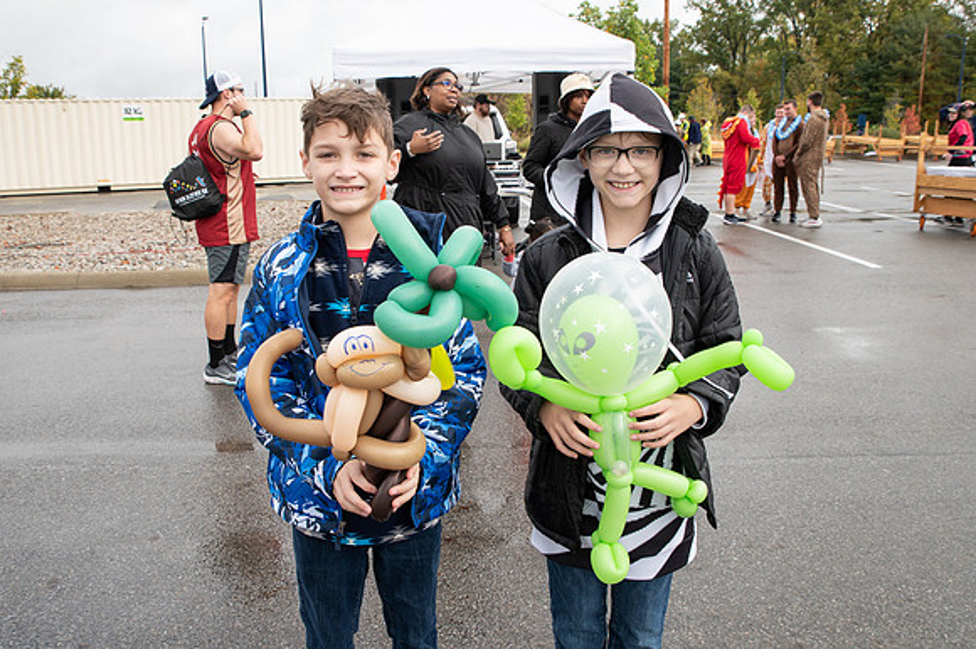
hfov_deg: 63.6
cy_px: 307
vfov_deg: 44.9
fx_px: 786
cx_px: 463
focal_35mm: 29
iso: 400
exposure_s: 1/400
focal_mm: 24
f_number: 6.3
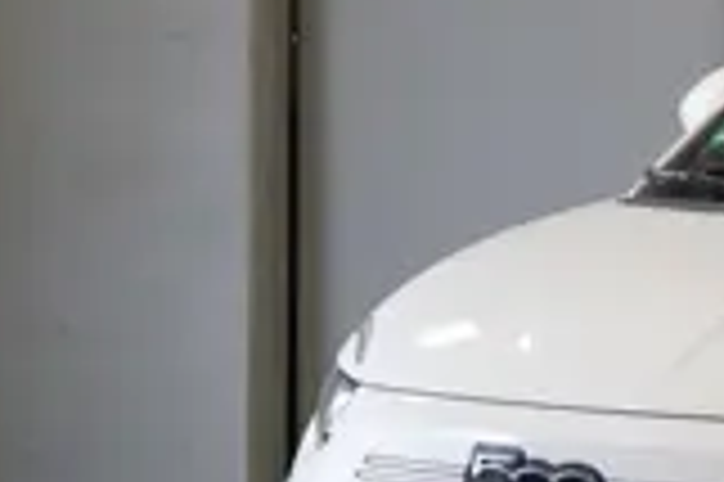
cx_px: 1336
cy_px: 171
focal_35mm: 233
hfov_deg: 8.5
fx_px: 4681
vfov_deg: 5.9
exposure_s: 1/160
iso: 1000
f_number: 5
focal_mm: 52
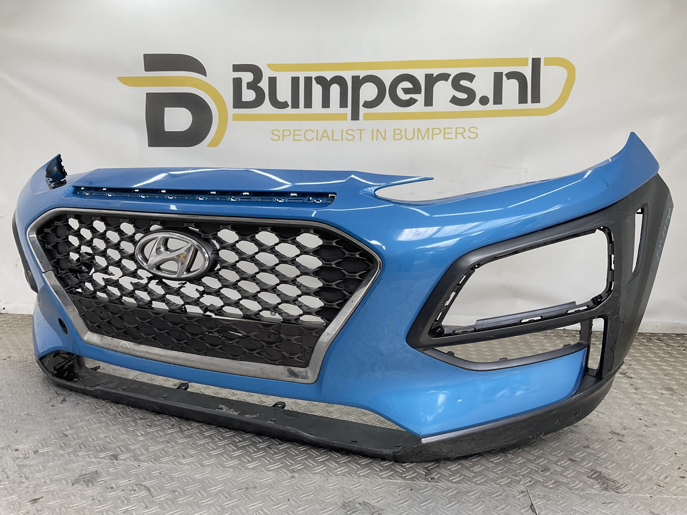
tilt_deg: -8.9
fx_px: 576
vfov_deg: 48.2
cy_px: 258
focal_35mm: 29
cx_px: 344
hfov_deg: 61.7
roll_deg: -1.9
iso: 16
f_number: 1.8
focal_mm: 3
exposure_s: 1/136
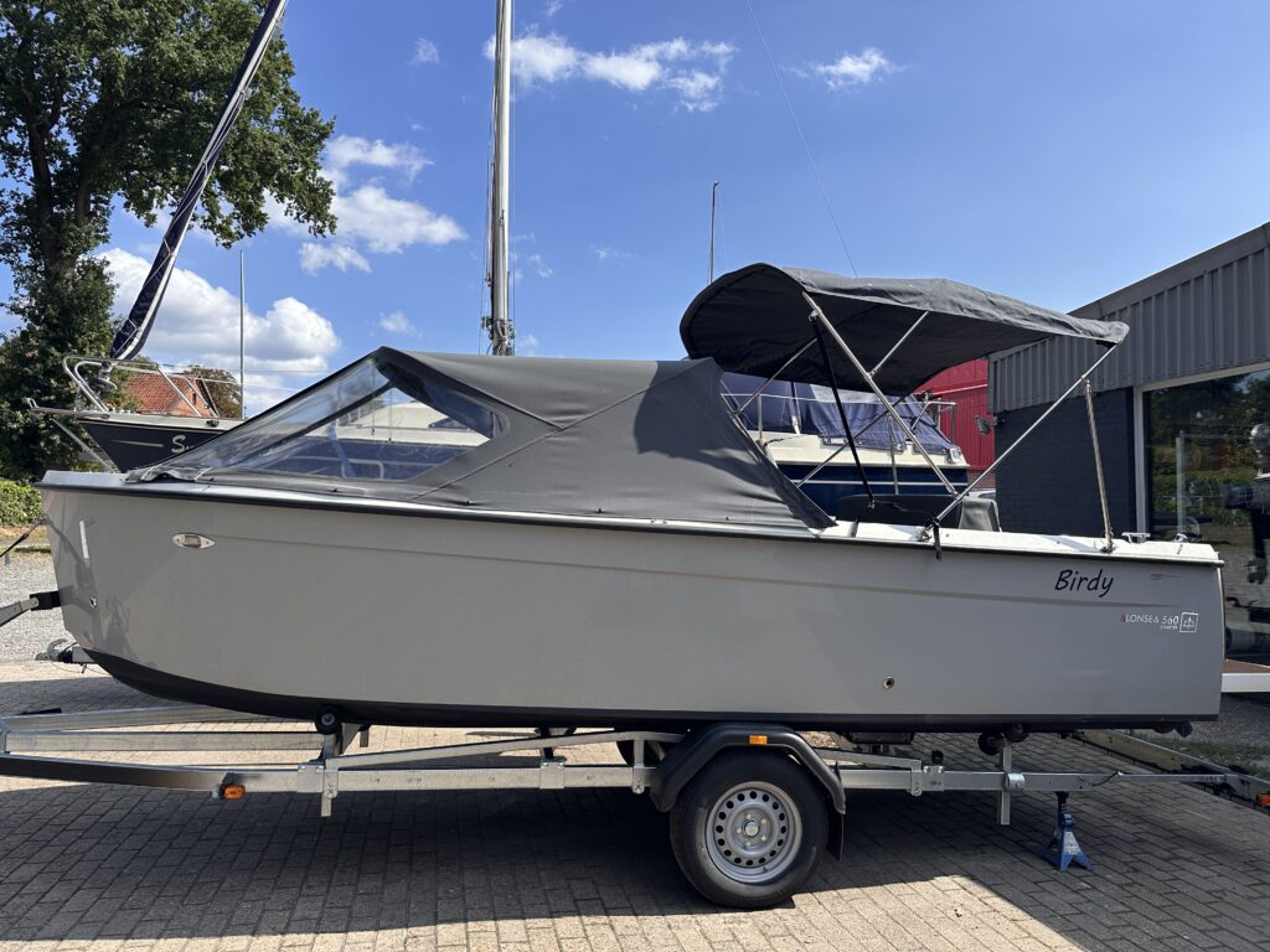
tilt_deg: +3.4
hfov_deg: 71.6
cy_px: 476
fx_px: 881
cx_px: 635
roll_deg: +0.0
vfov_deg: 56.8
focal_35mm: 24
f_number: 1.78
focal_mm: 6.86
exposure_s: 1/4184
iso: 80
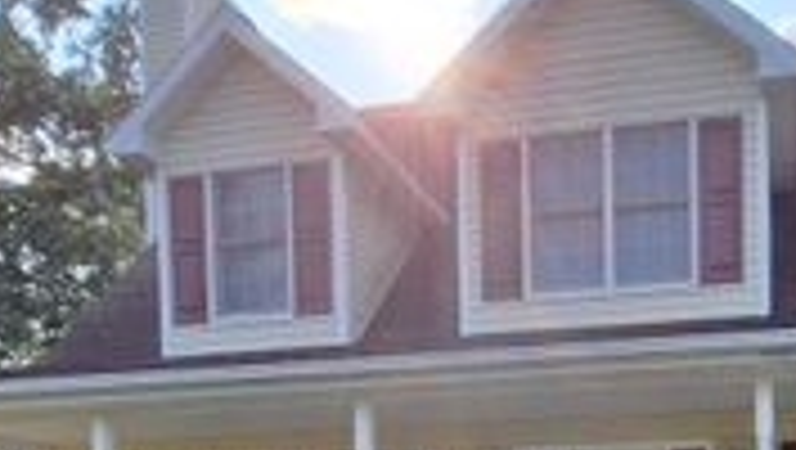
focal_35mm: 40
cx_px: 625
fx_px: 845
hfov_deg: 47.9
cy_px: 605
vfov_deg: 25.2
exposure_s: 1/722
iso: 40
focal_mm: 1.74
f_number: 2.2
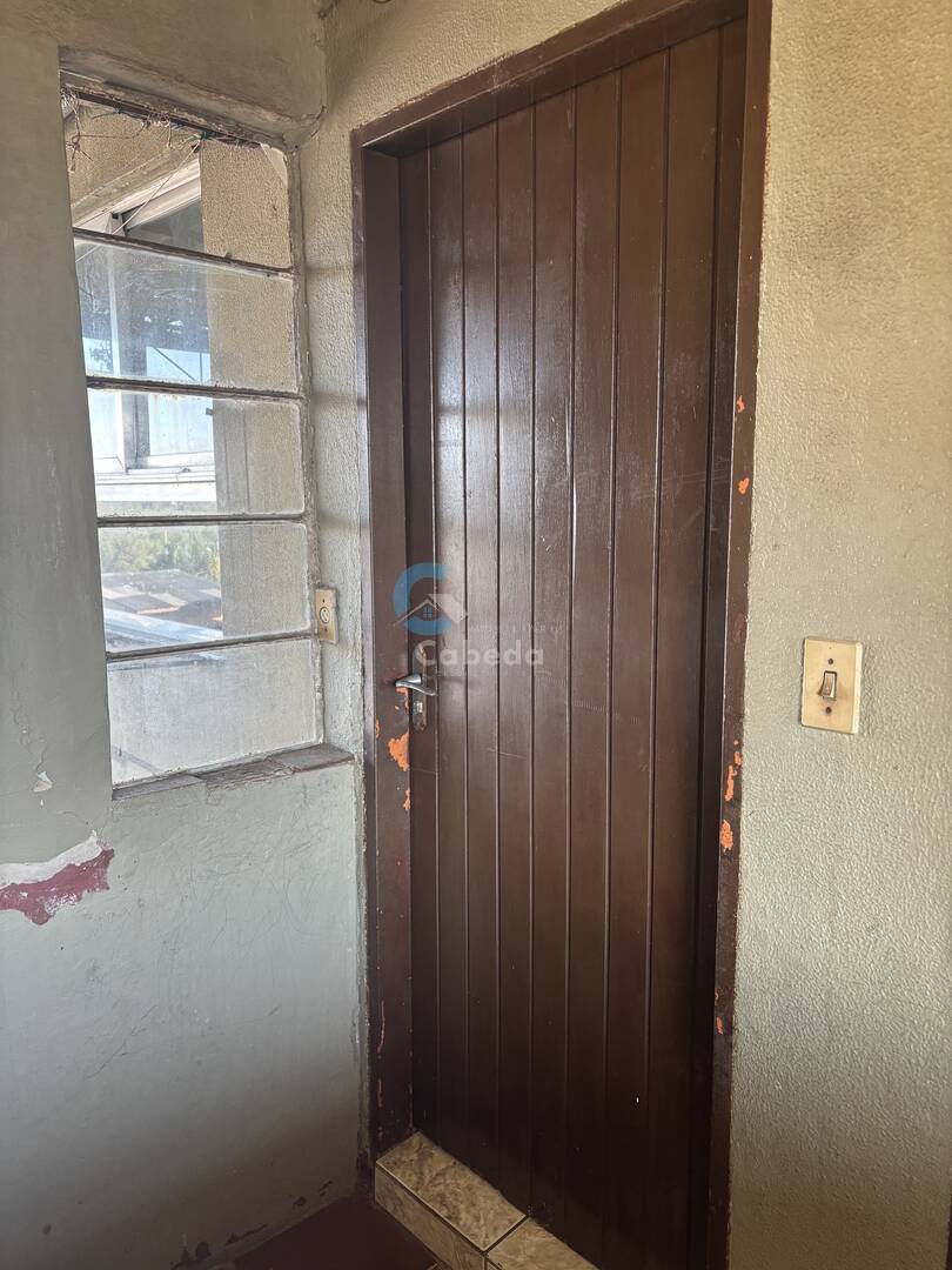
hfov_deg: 53.1
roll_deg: -1.0
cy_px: 635
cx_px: 476
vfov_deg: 67.3
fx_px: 953
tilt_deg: -8.2
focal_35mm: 26
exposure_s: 1/100
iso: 125
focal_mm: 5.96
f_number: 1.6
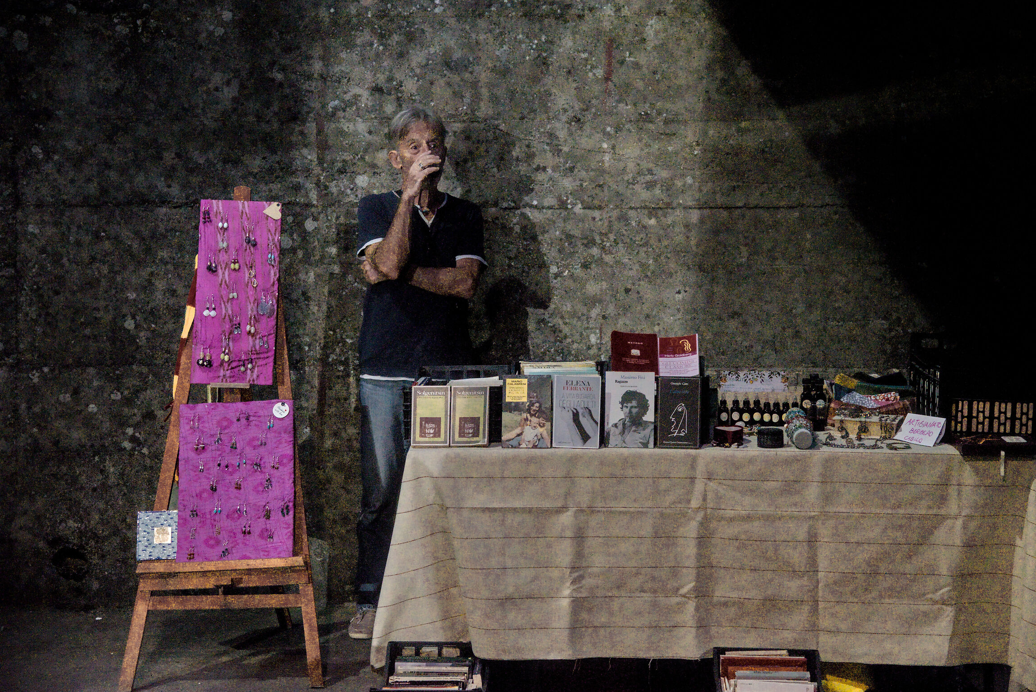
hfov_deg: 26.0
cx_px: 536
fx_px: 2246
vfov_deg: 17.5
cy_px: 341
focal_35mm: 78
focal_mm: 75
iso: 4000
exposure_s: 1/125
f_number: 5
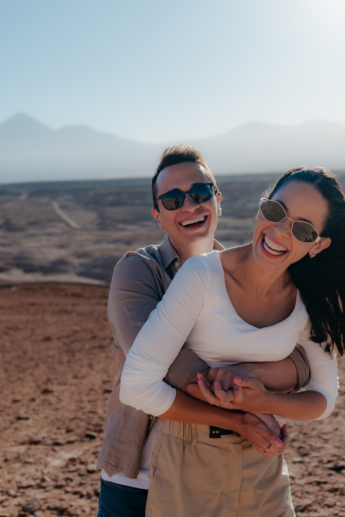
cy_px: 258
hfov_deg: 26.0
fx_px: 747
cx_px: 172
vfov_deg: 38.2
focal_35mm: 52
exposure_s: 1/3200
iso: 320
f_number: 2.8
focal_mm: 35
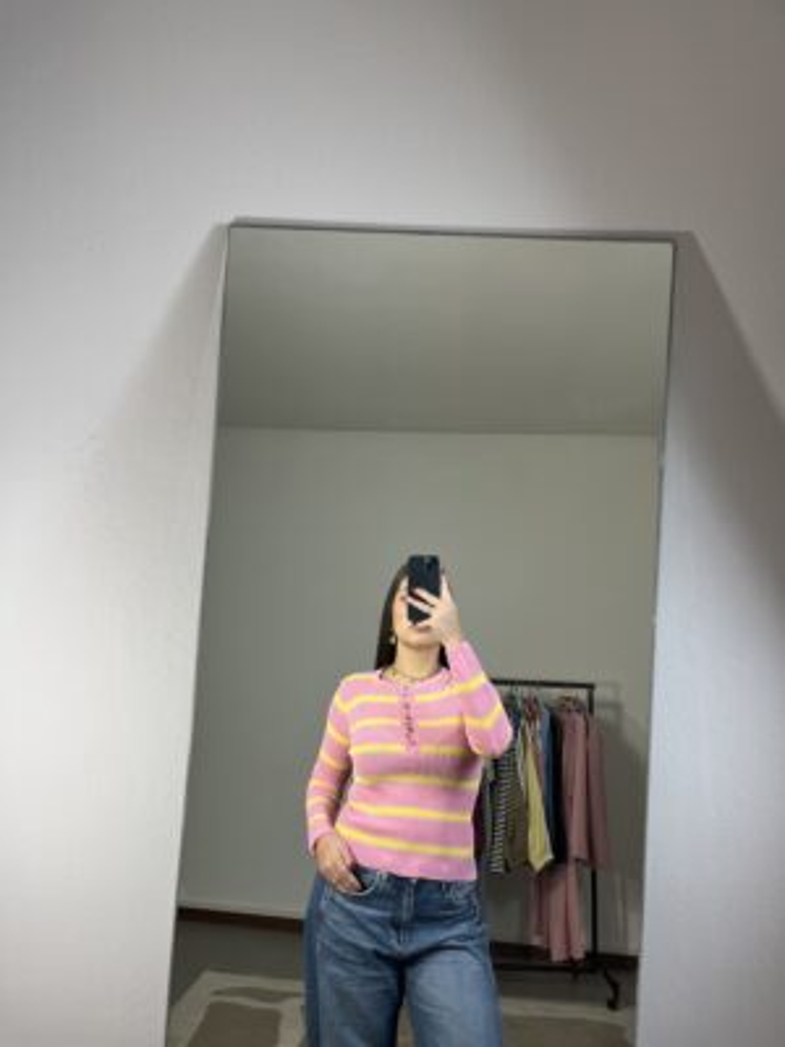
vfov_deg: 67.3
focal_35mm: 26
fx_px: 786
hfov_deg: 53.1
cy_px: 524
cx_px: 392
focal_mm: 5.1
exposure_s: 1/100
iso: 64
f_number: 1.6
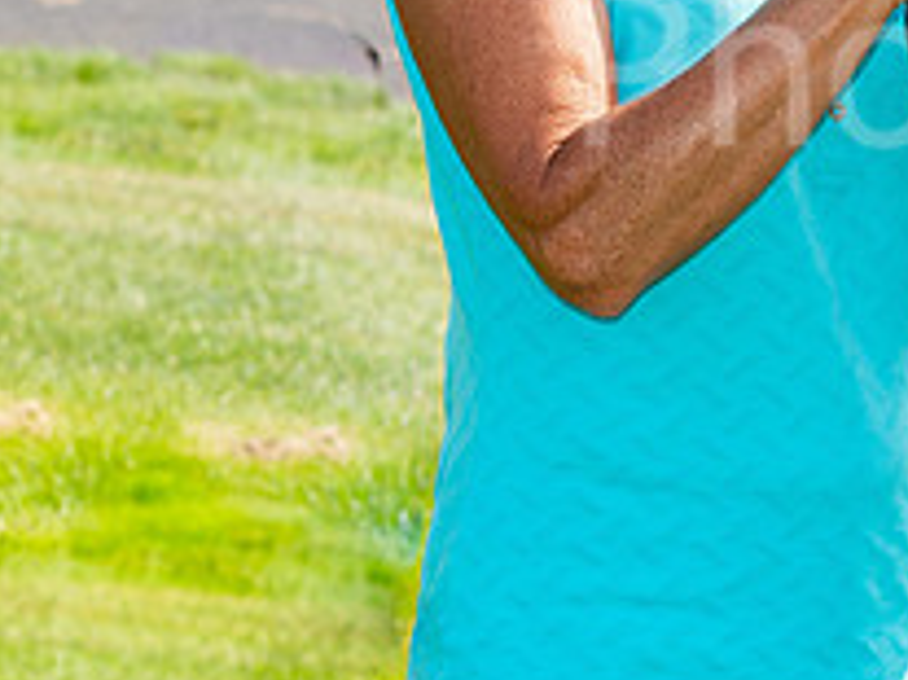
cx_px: 1373
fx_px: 7707
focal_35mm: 294
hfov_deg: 6.6
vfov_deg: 5.0
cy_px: -197
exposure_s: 1/200
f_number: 8
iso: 100
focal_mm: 78
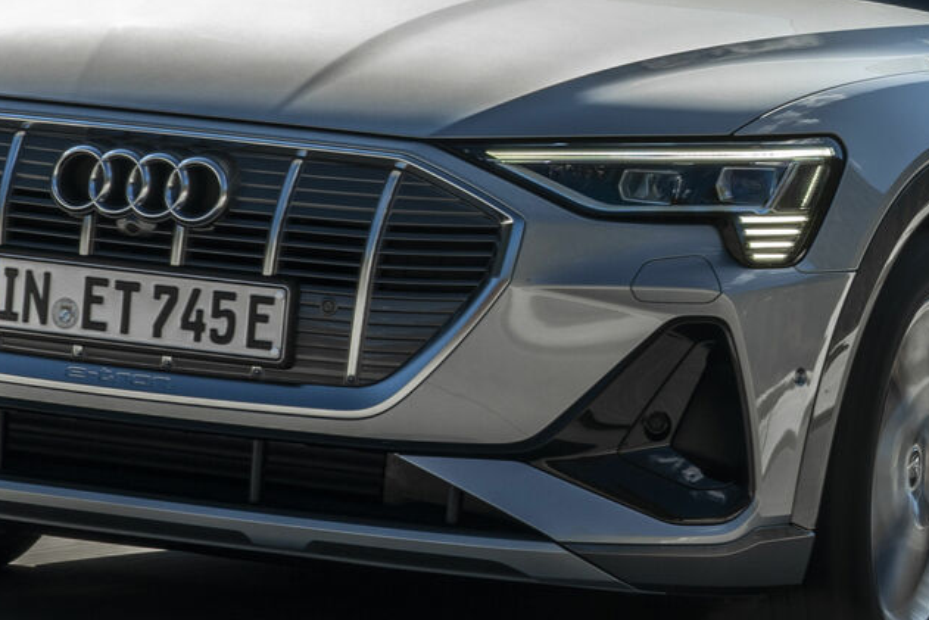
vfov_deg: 8.1
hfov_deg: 12.0
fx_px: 4362
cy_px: 138
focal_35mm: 169
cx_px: 995
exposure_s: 1/30
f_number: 13
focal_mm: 37
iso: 50
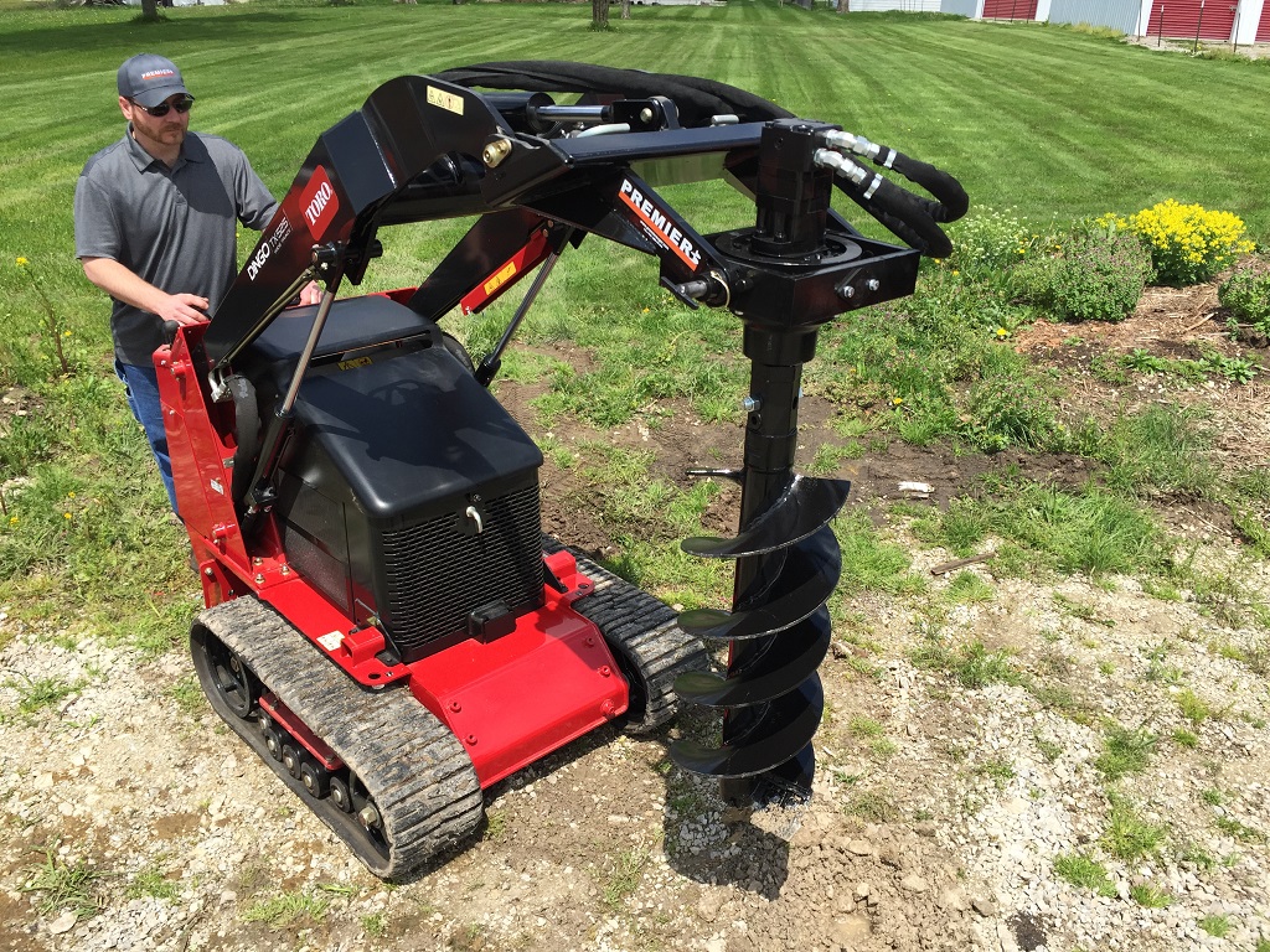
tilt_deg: -26.0
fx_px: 1064
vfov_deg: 48.2
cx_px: 635
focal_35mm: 29
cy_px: 476
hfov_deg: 61.7
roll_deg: -3.9
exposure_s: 1/1582
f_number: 2.2
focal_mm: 4.15
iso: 32
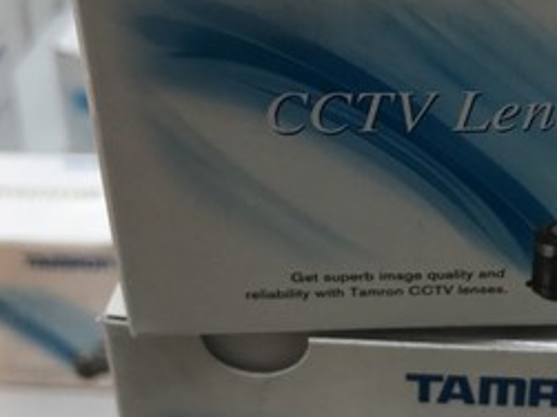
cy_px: 122
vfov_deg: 21.8
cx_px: 431
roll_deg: -1.3
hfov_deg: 28.5
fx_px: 1078
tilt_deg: -29.2
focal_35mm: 67
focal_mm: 3.99
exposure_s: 1/100
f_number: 1.8
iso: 25
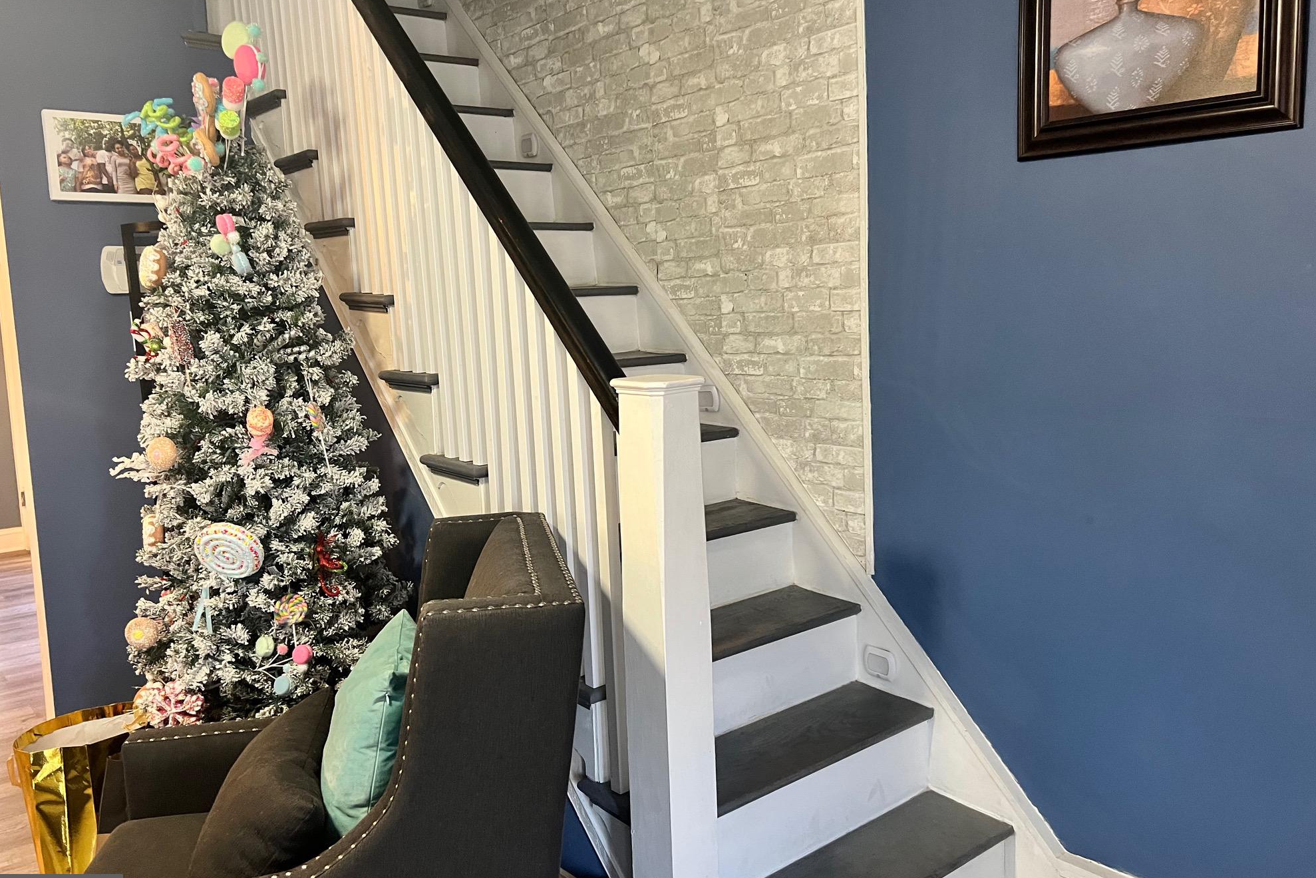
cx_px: 638
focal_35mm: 28
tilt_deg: -3.8
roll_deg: +3.0
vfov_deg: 46.4
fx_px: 1024
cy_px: 417
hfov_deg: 65.5
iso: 320
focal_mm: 5.7
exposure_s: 1/60
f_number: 1.5
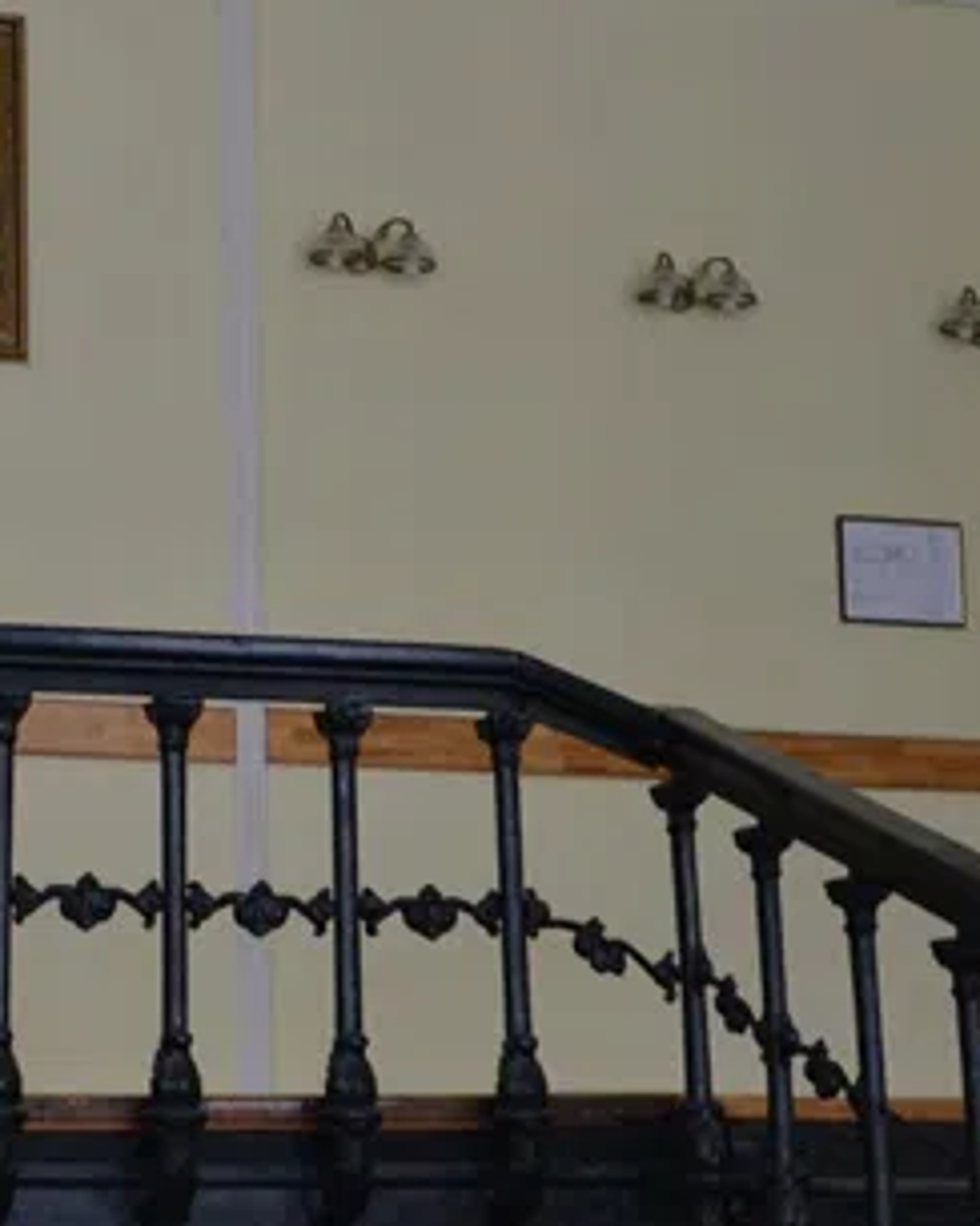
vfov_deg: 22.3
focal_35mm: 85
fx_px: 3082
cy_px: 360
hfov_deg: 17.2
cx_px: -229
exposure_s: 1/30
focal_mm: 18
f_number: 3.5
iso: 800
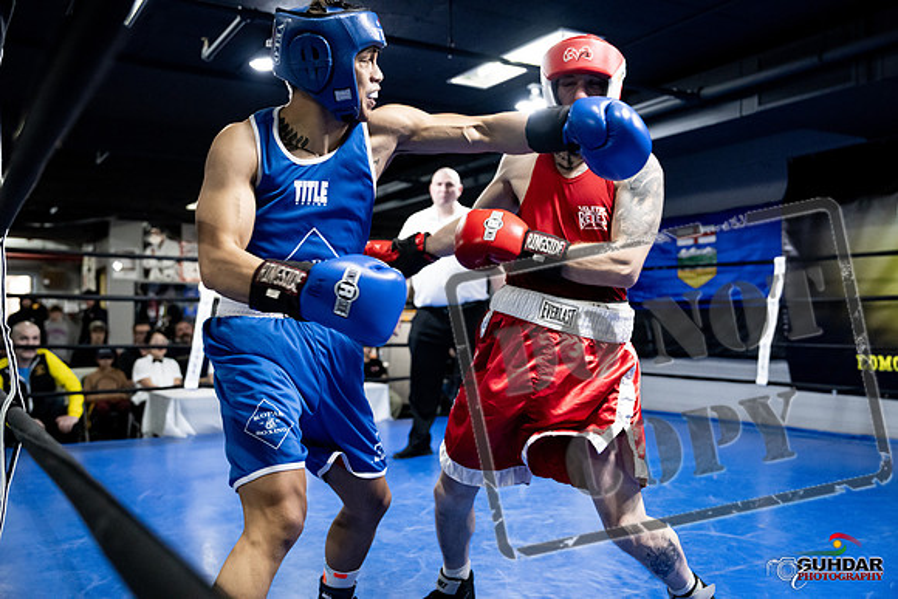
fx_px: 848
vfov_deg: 38.9
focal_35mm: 34
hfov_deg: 55.8
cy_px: 300
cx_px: 449
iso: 8000
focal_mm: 34
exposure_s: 1/1000
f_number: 2.8
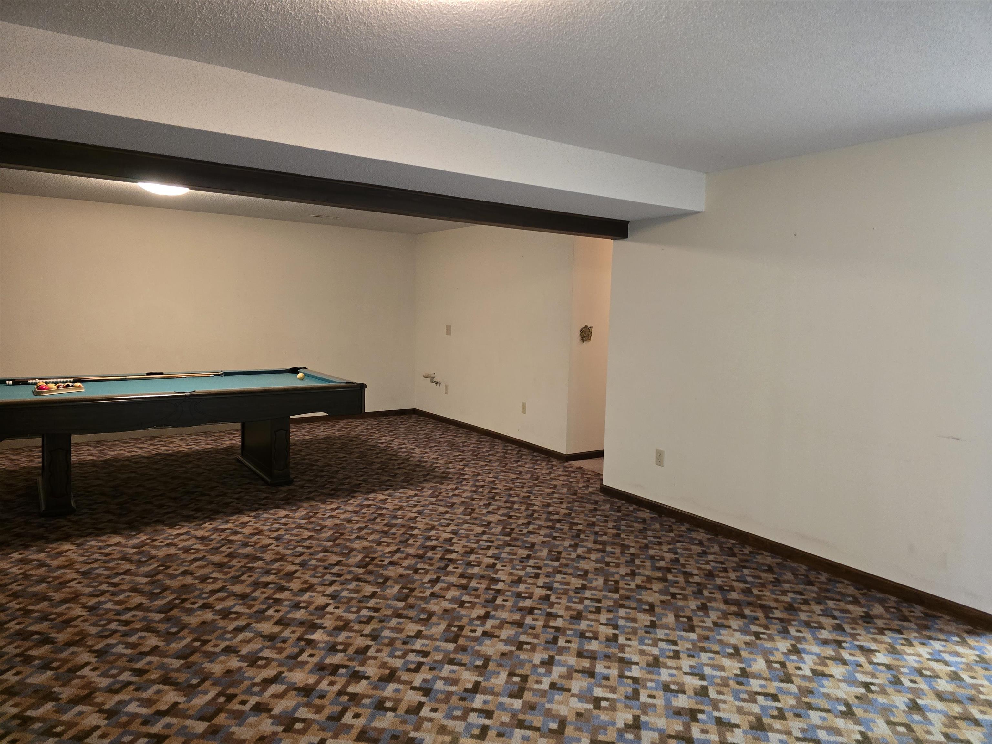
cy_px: 372
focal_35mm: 23
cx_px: 496
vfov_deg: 58.9
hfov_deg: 73.9
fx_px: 659
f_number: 1.7
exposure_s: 1/60
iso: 800
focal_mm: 6.3
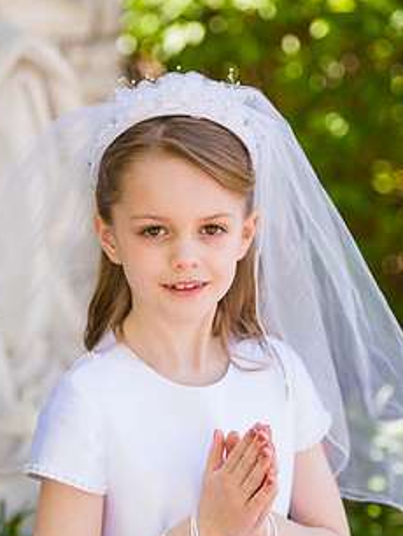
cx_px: 153
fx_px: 1860
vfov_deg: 16.4
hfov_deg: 12.4
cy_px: 333
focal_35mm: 120
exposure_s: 1/500
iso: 200
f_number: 3.2
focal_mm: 85
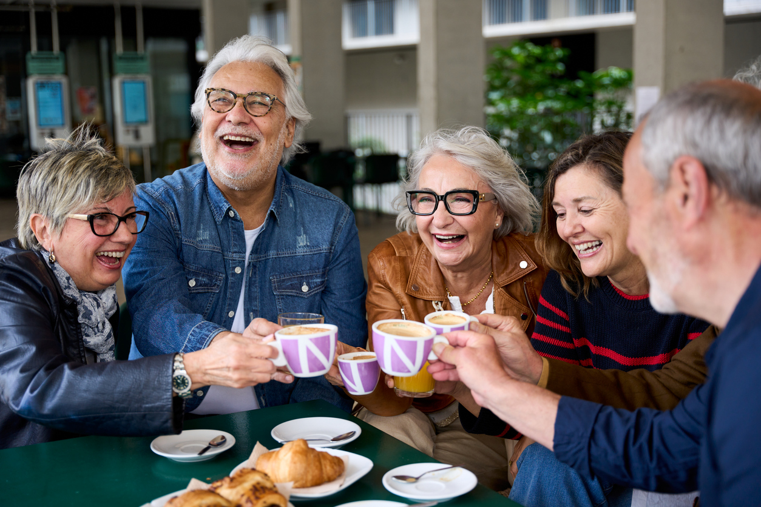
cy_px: 254
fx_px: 998
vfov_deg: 28.5
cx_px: 380
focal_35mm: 47
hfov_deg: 41.8
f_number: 2.8
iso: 200
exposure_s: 1/400
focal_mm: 47.2
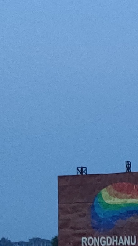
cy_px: 230
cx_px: 546
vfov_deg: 12.1
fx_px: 1146
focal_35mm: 176
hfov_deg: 5.9
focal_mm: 4.75
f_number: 1.65
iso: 3200
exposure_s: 1/17
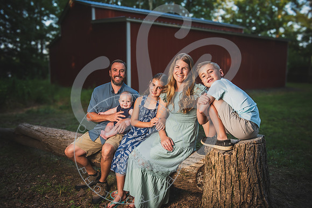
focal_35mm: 32
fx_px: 277
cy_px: 104
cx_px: 156
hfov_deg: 58.7
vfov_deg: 41.1
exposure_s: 1/200
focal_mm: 32
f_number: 2.8
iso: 100
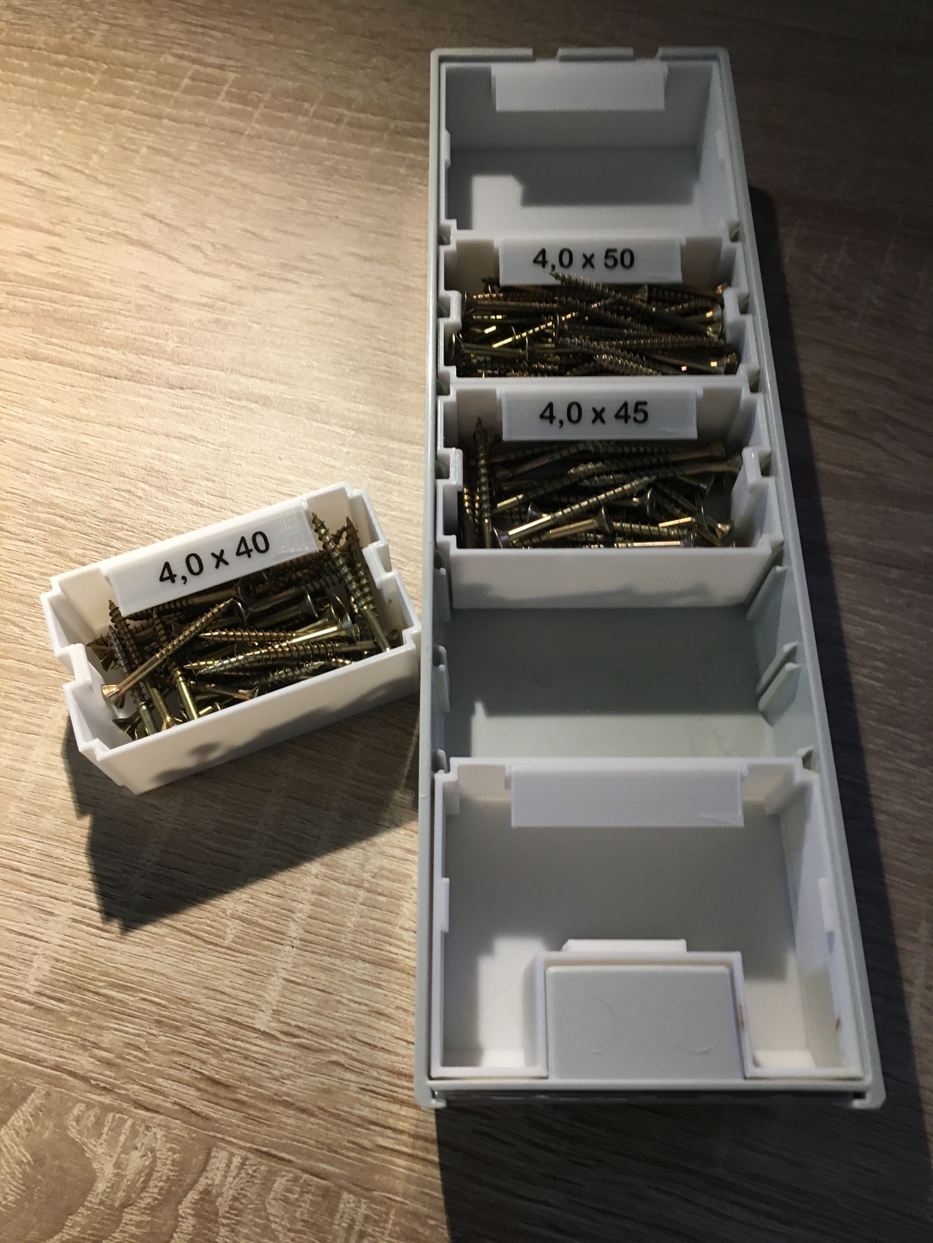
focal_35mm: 29
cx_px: 466
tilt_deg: -65.2
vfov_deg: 61.7
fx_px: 1042
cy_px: 622
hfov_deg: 48.2
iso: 125
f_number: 2.2
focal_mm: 4.15
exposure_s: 1/33
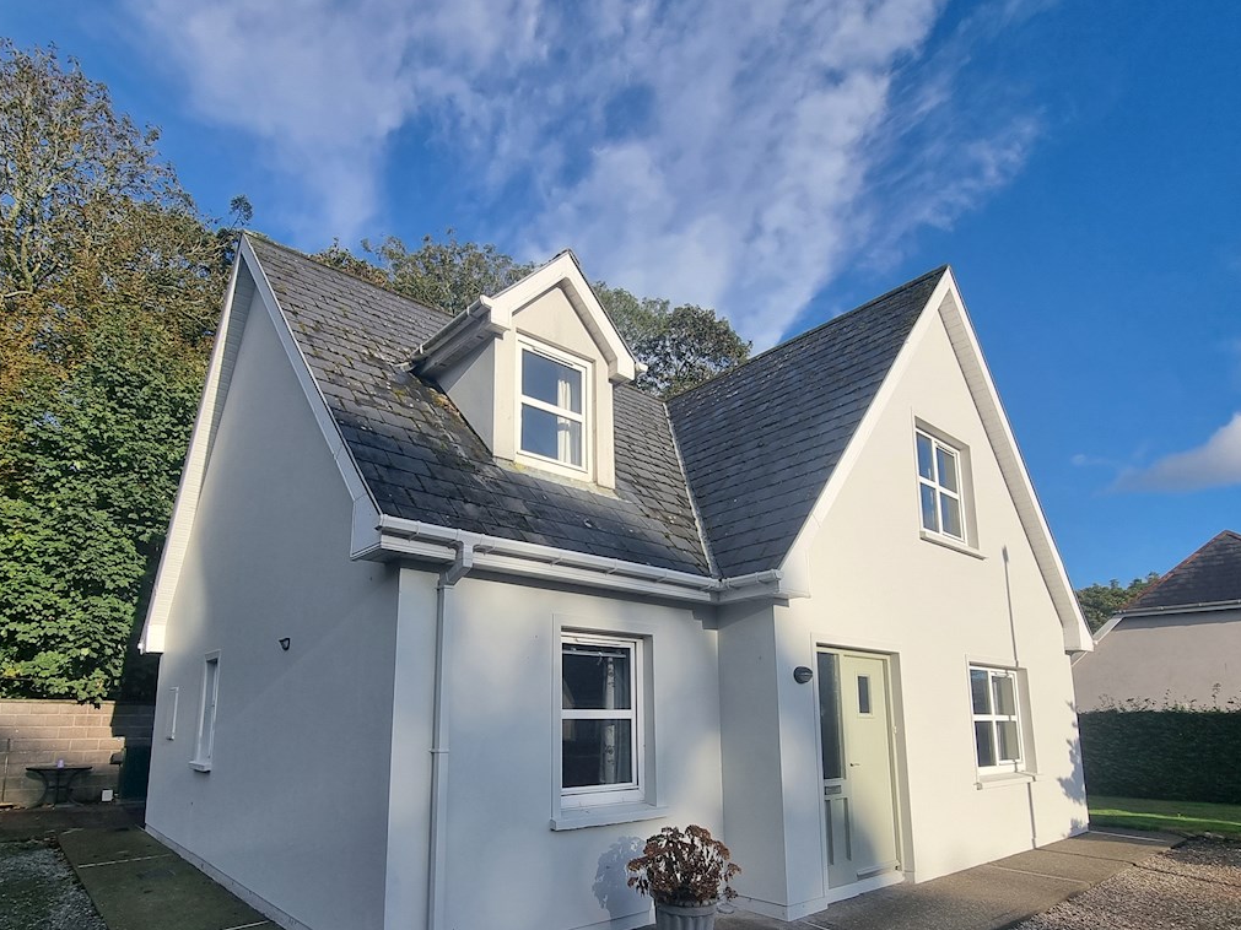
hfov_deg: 87.6
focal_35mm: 18
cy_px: 583
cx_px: 573
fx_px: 645
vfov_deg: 70.4
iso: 50
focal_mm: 2.2
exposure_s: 1/1556
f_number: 2.2
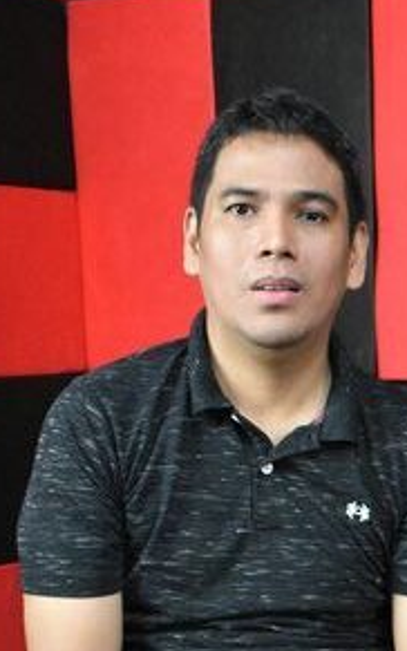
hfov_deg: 14.8
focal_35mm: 85
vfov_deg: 23.3
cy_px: 658
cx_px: 499
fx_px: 1508
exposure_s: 1/125
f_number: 3.5
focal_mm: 18
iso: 3200
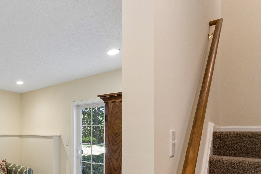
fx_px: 190
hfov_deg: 59.9
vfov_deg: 47.1
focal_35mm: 26
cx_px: 32
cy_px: 133
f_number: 13
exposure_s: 1/3.33
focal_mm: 14.7
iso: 400
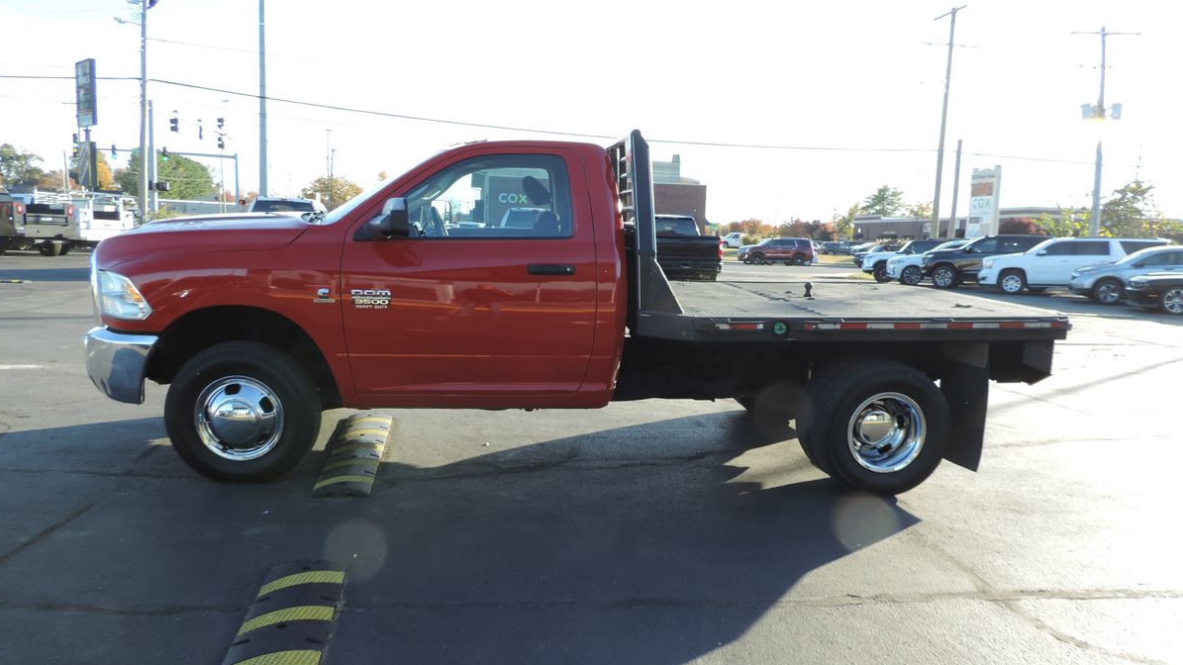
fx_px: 878
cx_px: 609
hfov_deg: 67.9
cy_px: 378
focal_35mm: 28
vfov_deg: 41.4
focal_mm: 4.3
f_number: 3
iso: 80
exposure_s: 1/200
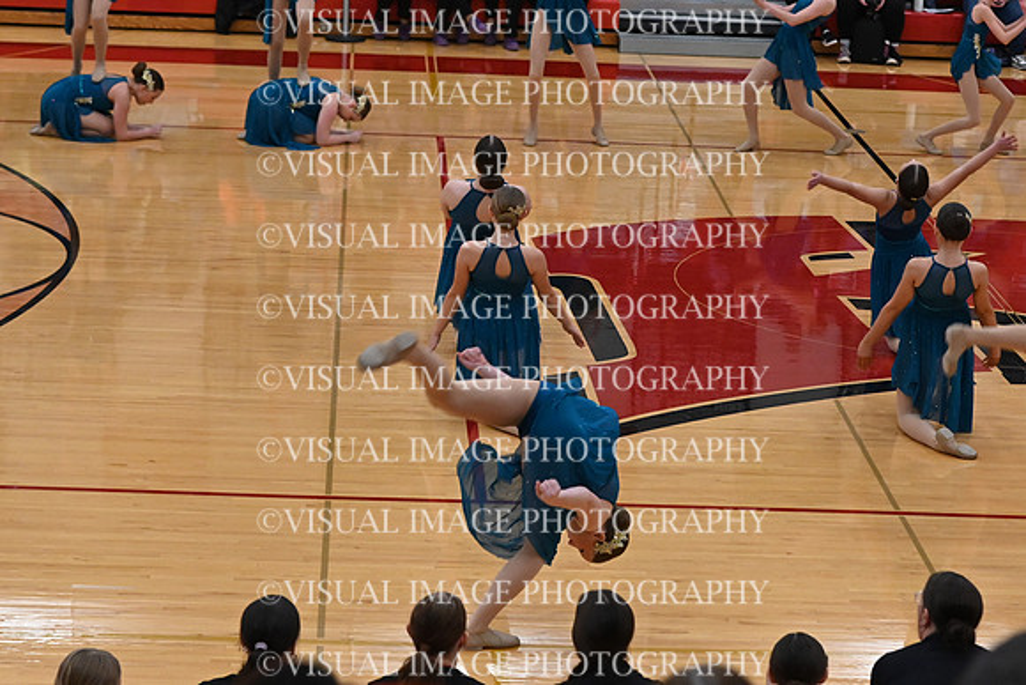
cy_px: 342
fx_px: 2993
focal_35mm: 105
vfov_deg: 13.0
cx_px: 513
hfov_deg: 19.5
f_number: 4
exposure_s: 1/400
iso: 5000
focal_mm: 70
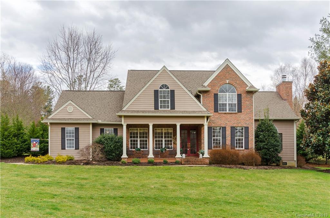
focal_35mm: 33
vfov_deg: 39.8
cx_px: 165
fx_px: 302
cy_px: 109
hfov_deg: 57.3
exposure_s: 1/320
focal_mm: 22
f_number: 7.1
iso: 200
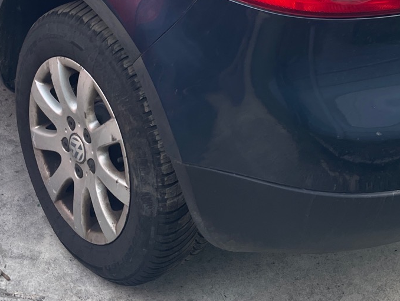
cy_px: -88
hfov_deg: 28.1
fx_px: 798
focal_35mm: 69
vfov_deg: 19.7
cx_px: 213
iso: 32
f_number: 1.6
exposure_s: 1/498
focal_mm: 4.2
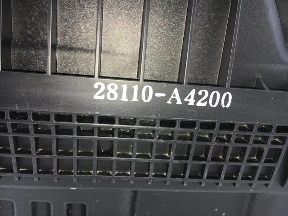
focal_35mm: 29
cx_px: 144
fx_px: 241
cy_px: 108
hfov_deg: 61.7
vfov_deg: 48.2
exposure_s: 1/58
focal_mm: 4.15
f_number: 2.2
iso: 25
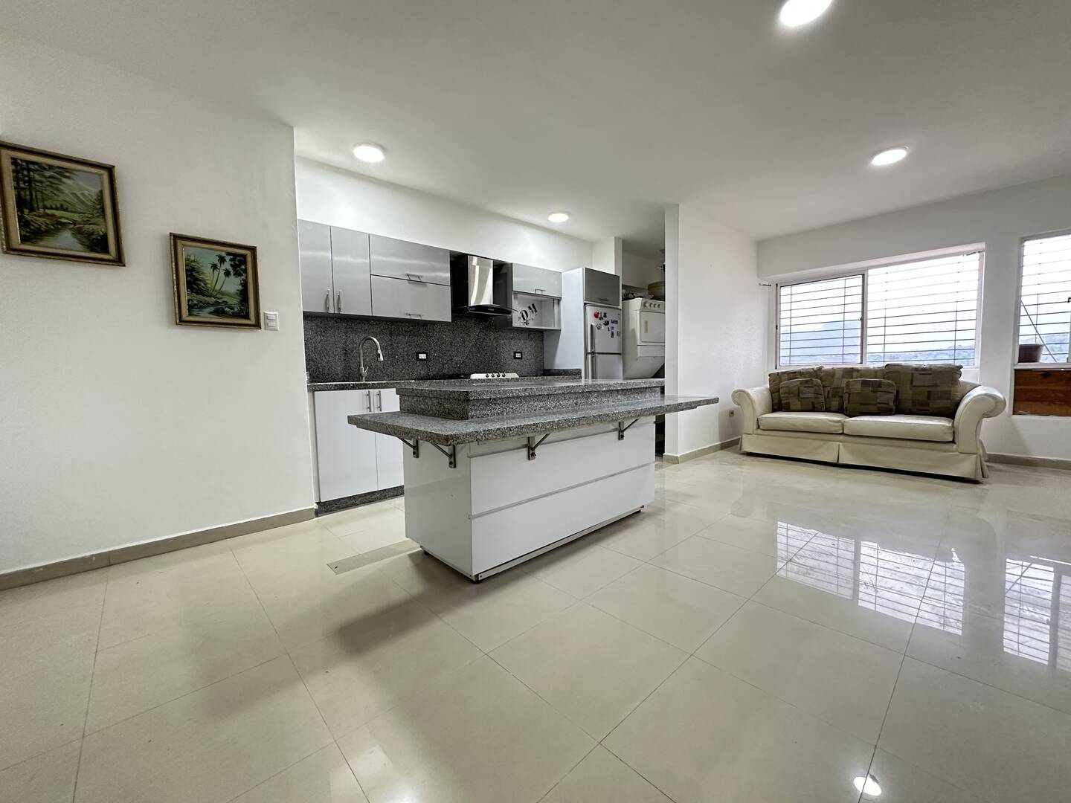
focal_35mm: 14
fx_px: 433
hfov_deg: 102.1
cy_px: 402
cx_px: 536
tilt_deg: -3.6
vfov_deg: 85.7
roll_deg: +1.7
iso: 400
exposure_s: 1/60
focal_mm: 2.22
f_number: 2.2
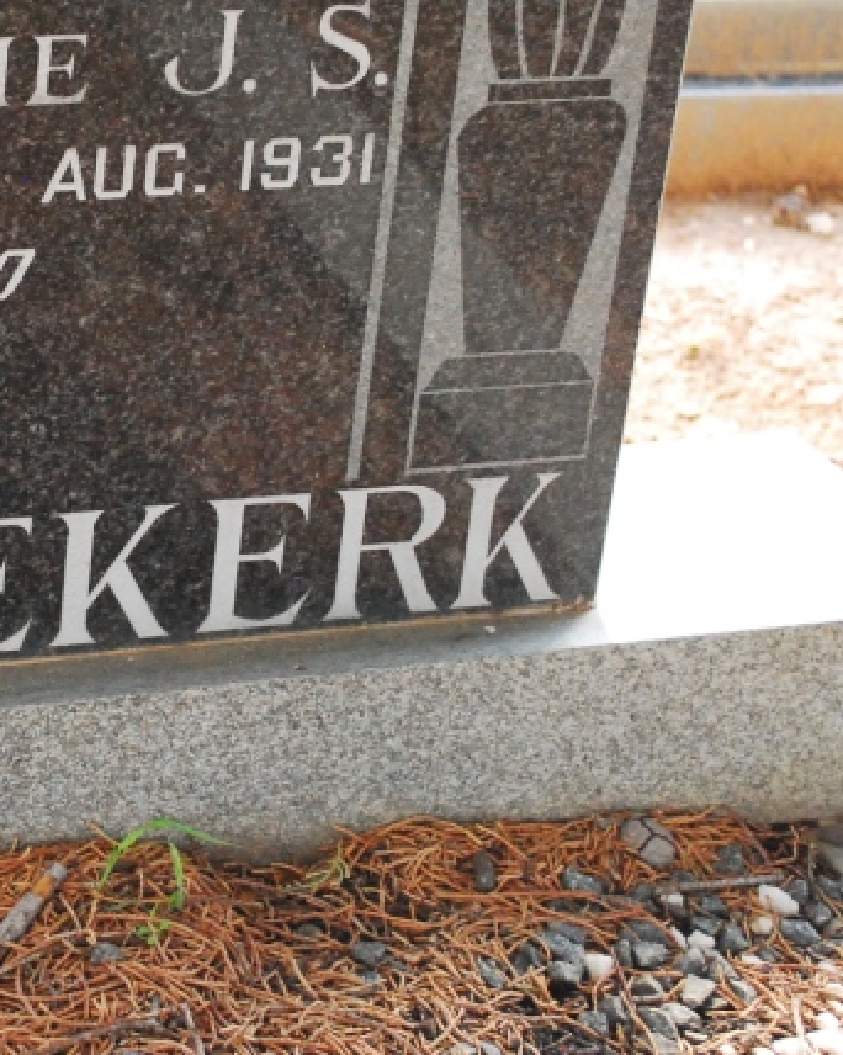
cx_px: -62
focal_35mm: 108
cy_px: 258
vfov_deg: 17.7
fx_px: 3371
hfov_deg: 14.0
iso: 1600
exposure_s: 1/160
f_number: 5
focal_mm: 32
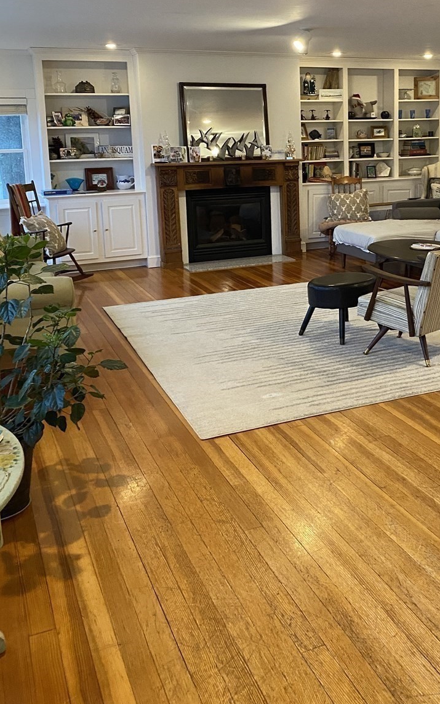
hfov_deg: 33.8
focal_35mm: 37
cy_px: 239
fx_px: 710
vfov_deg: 51.8
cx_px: 324
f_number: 1.8
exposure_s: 1/40
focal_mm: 4.25
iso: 500
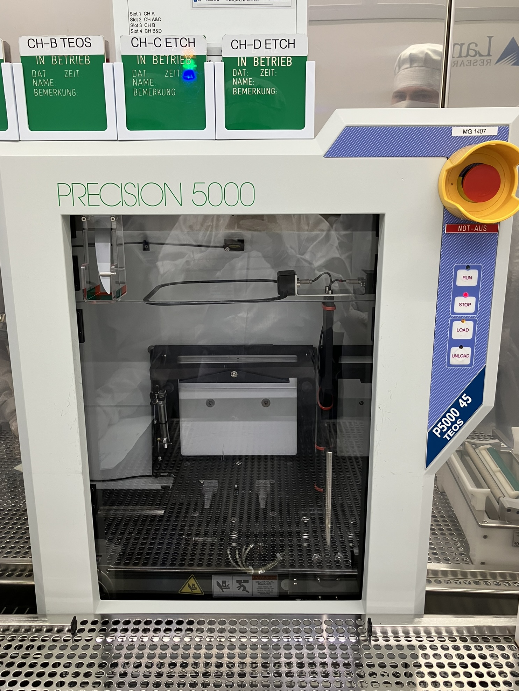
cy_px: 350
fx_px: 580
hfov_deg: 48.2
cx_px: 252
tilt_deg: -13.3
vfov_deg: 61.7
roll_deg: +0.1
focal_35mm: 29
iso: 64
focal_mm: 3.99
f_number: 1.8
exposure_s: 1/50
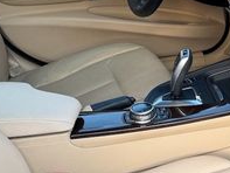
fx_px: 519
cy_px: 137
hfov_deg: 24.0
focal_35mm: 78
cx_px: 225
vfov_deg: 18.7
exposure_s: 1/121
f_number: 1.78
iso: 64
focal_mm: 6.76
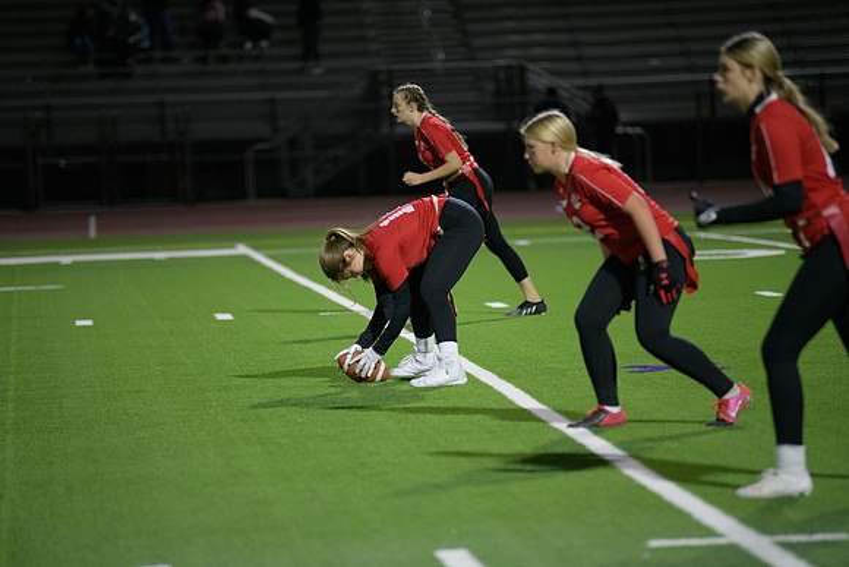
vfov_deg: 6.9
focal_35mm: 200
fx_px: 4718
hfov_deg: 10.3
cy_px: 284
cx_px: 424
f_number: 2.8
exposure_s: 1/640
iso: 2800
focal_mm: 200
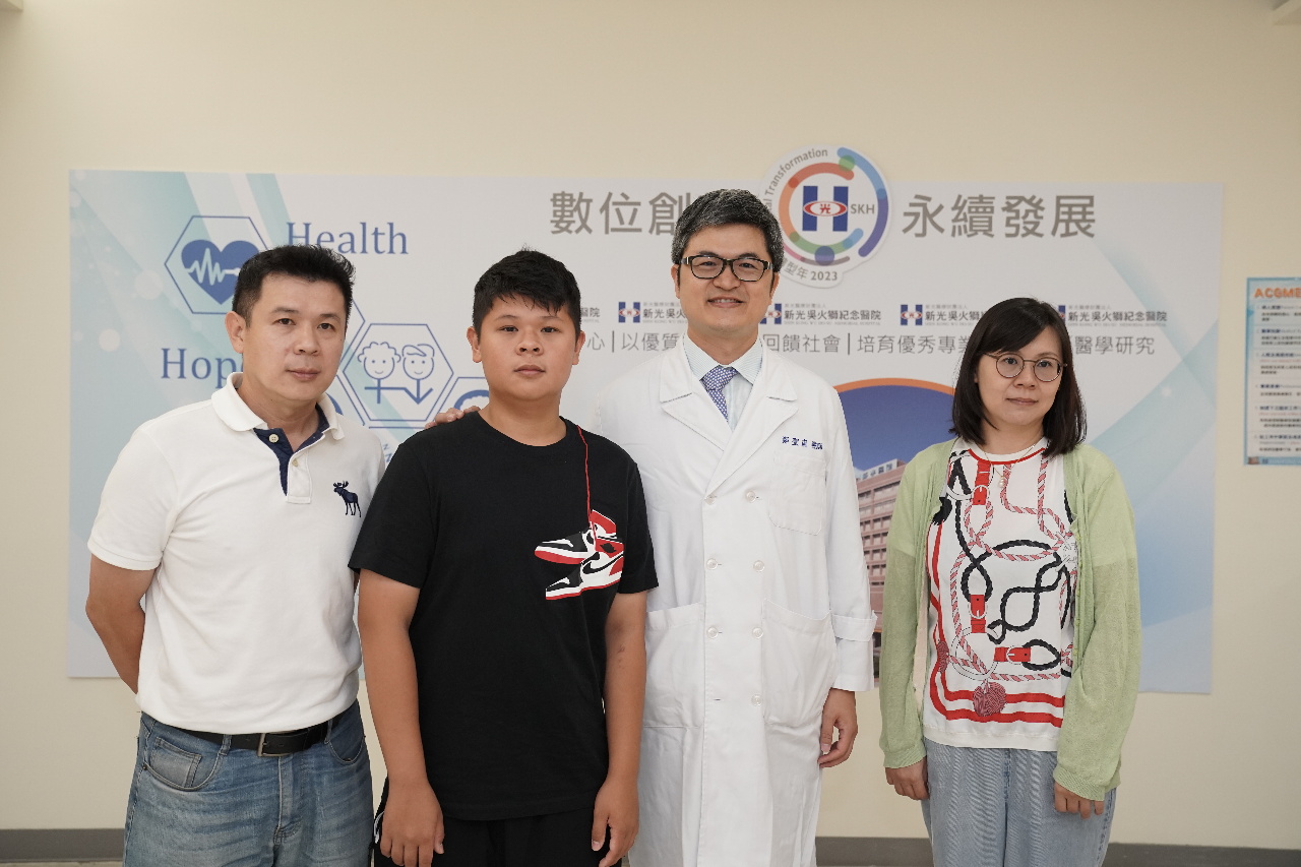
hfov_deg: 50.7
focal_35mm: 38
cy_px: 434
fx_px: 1373
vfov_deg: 35.0
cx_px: 650
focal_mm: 38
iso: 2000
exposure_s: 1/320
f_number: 4
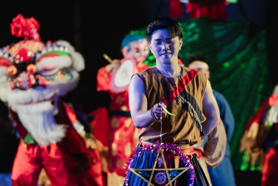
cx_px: 175
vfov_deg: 5.2
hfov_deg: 7.7
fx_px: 2054
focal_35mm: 266
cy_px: 81
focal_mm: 75
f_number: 1.2
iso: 500
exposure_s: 1/200
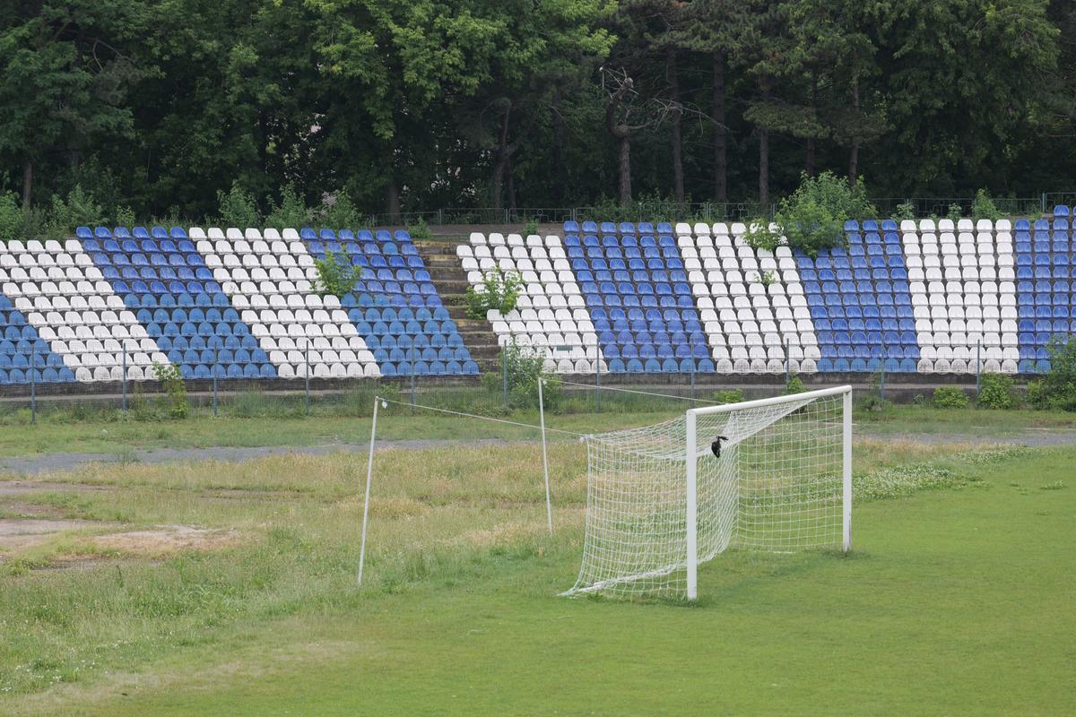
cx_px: 538
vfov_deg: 13.0
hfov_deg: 19.5
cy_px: 358
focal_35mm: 105
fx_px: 3138
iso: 160
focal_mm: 105
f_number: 4
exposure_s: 1/1000
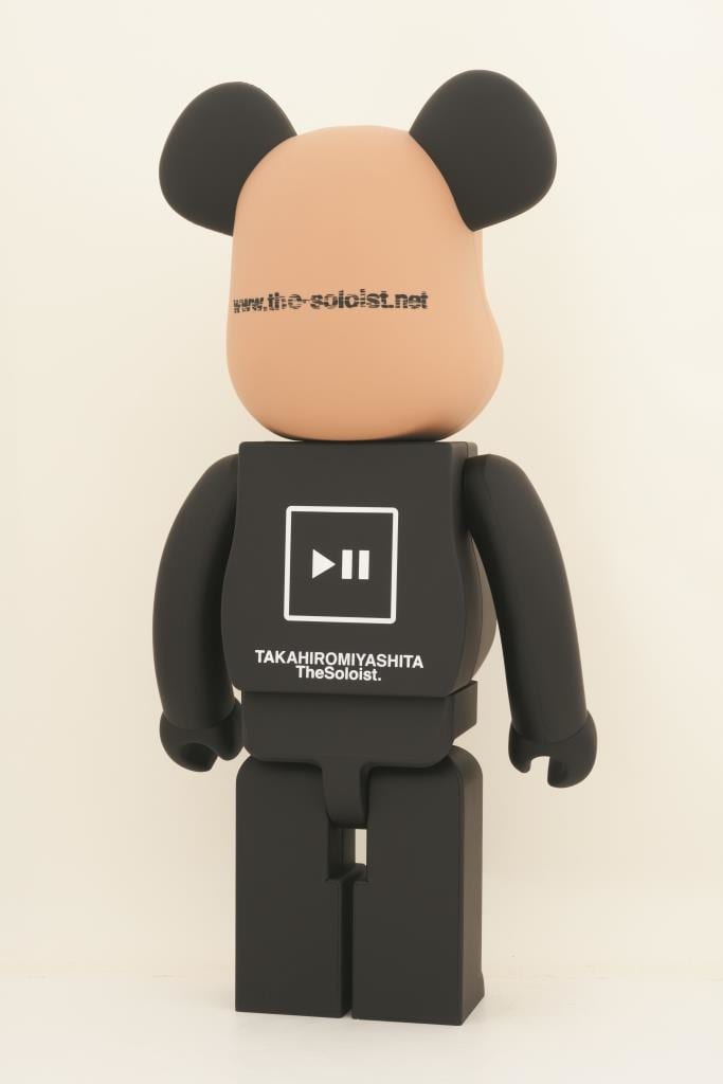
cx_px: 362
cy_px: 542
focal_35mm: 70
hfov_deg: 19.5
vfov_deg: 28.8
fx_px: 2108
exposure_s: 1/125
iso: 250
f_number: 22
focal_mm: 70
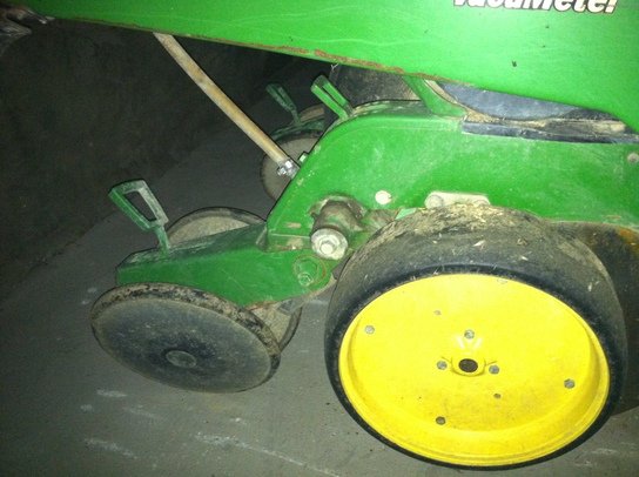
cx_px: 320
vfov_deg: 40.6
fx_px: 645
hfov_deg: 52.7
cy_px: 238
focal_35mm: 35
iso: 400
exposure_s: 1/15
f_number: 2.8
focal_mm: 3.85
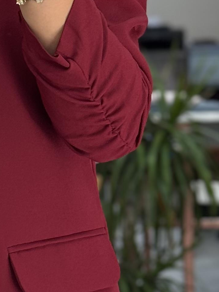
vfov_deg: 9.8
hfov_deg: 7.3
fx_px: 1696
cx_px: -15
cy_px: 113
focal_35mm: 201
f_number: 1.78
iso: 64
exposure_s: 1/100
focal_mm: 6.76
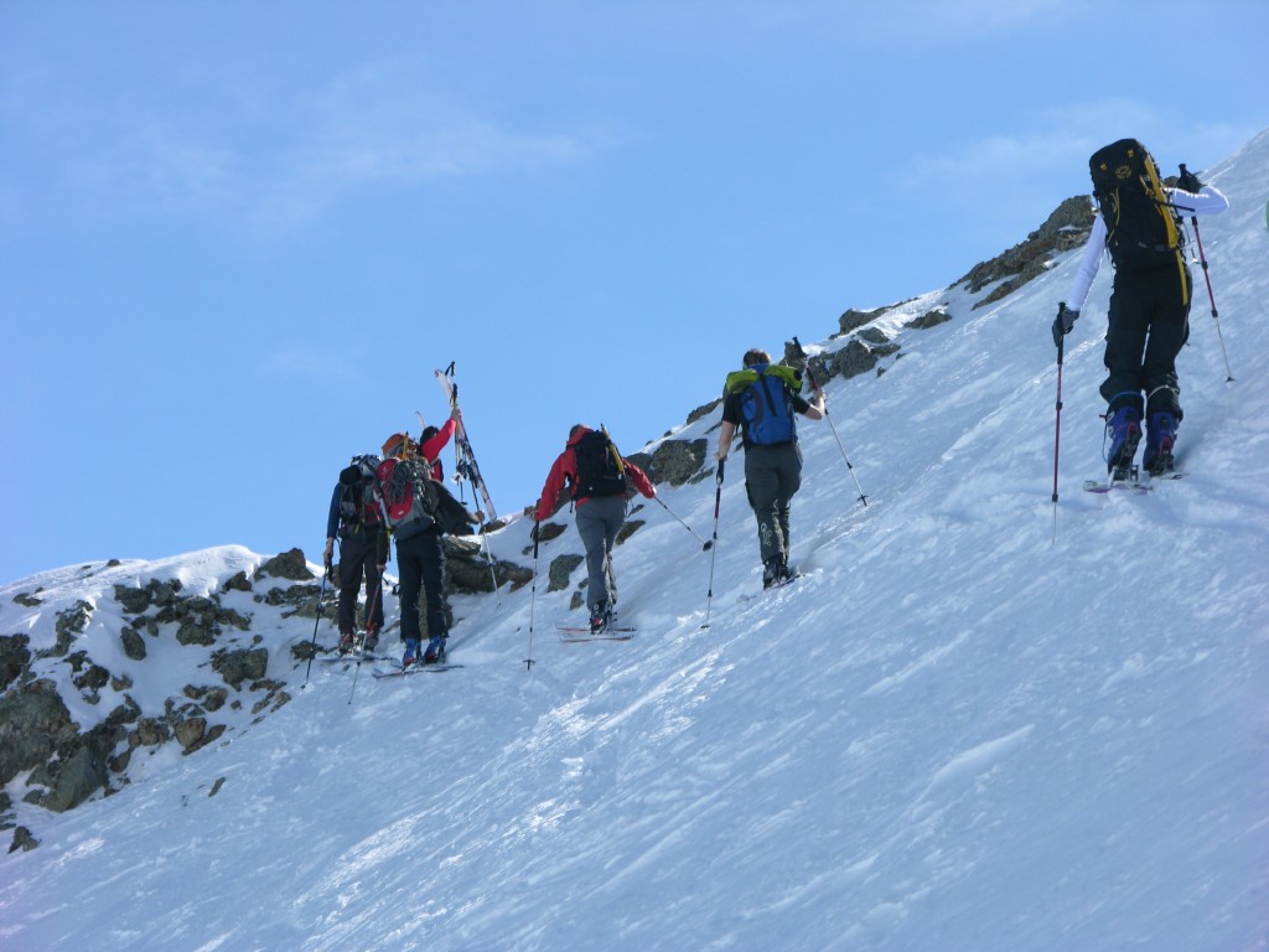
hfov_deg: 13.2
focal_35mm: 150
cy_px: 476
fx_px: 5499
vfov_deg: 9.9
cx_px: 634
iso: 50
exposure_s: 1/360
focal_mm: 37.7
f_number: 5.5
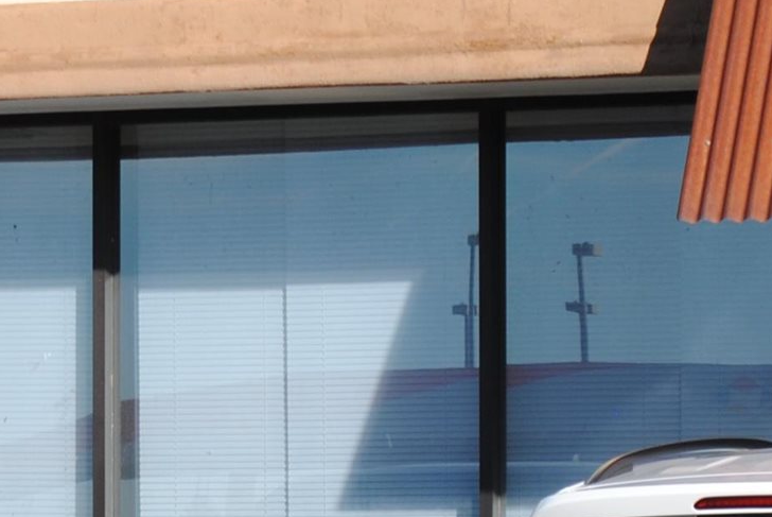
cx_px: -326
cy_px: 456
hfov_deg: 5.9
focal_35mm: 348
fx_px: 7472
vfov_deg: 4.0
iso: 100
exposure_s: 1/200
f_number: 7.1
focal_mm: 55
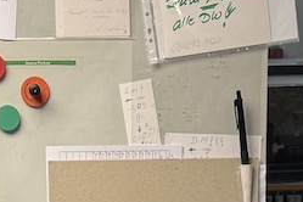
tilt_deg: -21.8
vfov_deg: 8.9
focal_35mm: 143
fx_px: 1203
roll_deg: +0.9
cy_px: 444
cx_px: 117
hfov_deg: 14.3
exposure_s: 1/100
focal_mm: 6.76
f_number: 1.78
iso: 80
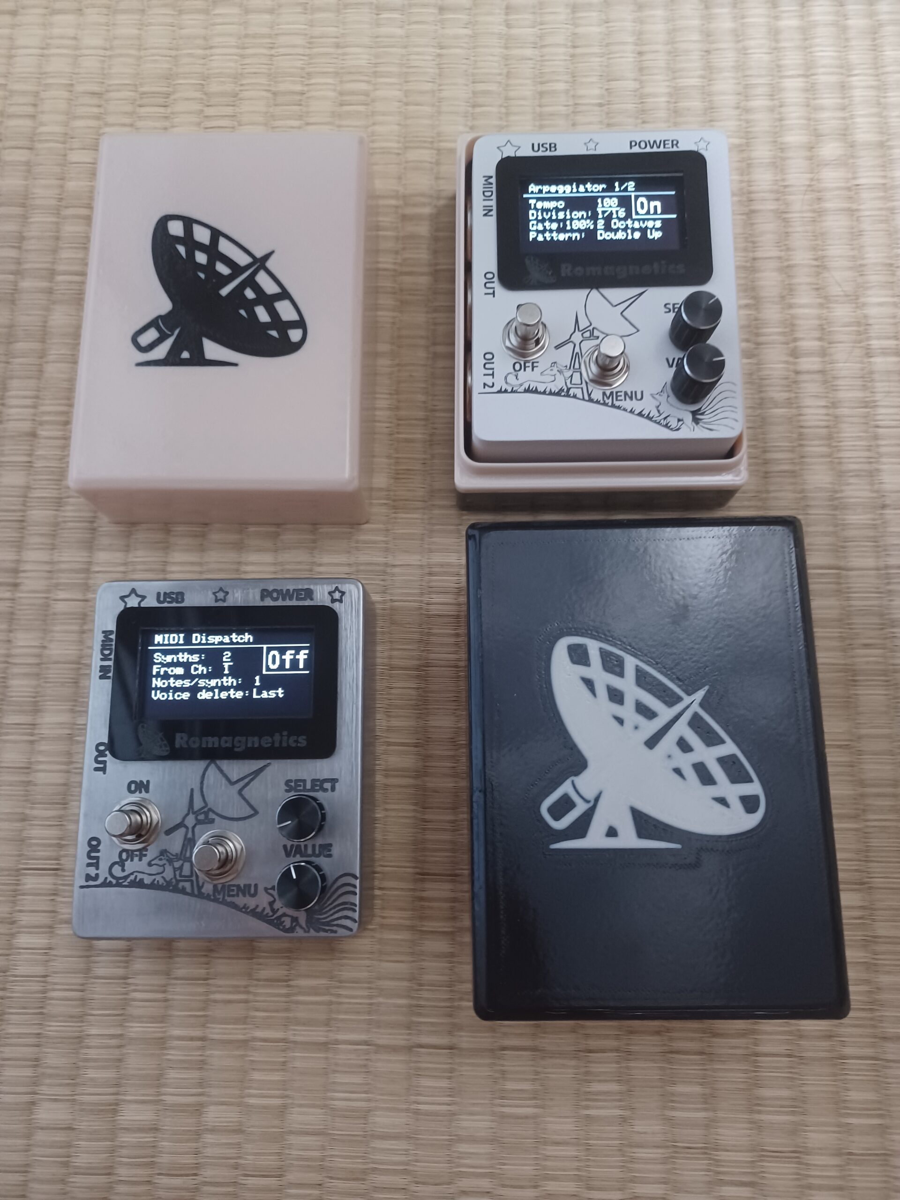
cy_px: 600
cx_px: 450
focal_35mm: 25
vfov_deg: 69.4
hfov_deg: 54.9
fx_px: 867
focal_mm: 4.6
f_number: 1.8
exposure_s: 1/20
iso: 1000
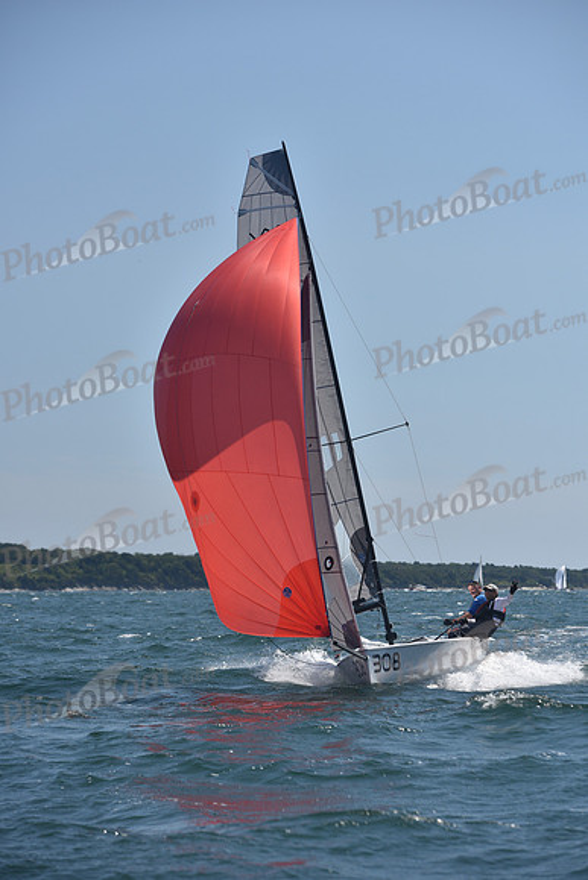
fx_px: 3060
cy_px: 440
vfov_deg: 16.4
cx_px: 294
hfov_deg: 11.0
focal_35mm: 125
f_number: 5.6
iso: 250
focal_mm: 125
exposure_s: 1/1250
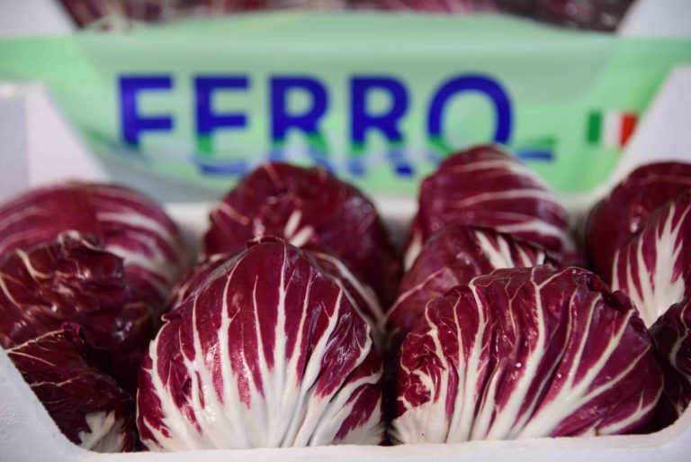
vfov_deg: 7.2
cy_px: 231
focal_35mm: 190
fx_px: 3649
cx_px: 346
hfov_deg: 10.8
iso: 400
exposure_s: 1/125
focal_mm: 190
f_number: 5.6
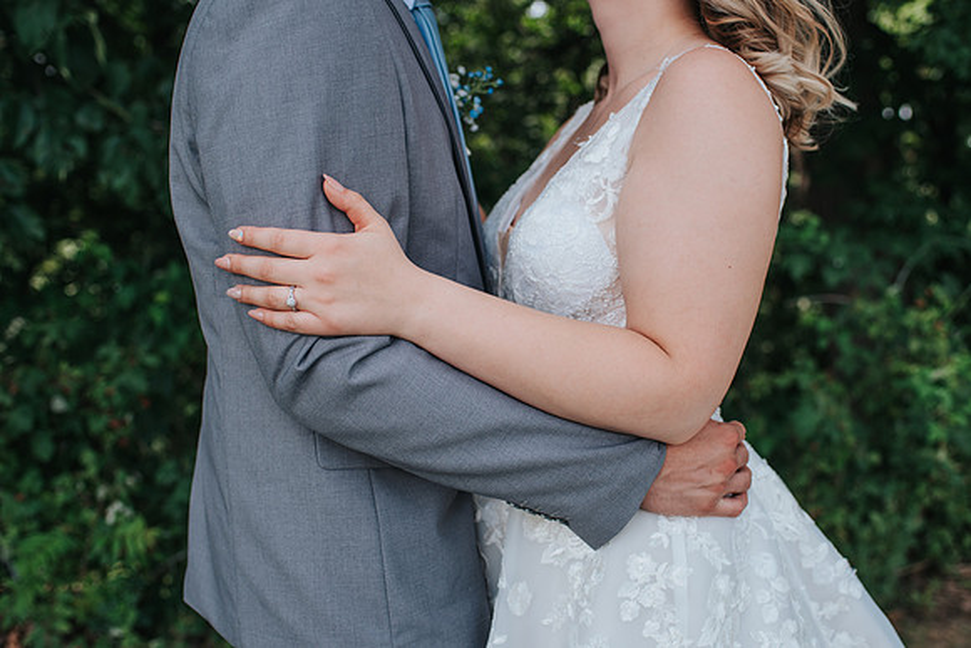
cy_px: 324
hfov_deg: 49.6
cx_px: 520
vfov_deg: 34.3
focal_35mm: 39
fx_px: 1049
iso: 100
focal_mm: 35
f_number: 2.8
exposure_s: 1/500
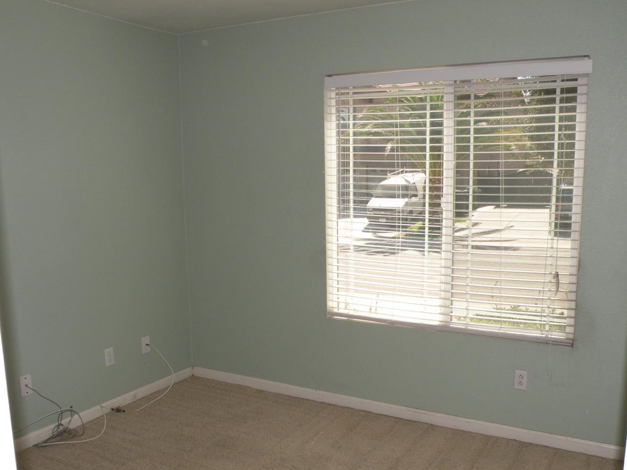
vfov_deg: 45.3
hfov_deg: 58.3
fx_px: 561
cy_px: 265
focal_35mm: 31
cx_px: 336
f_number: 5
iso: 94
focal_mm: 4.7
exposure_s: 1/192
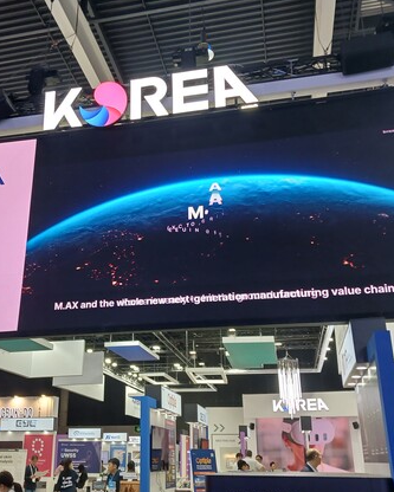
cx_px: 154
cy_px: 244
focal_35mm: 38
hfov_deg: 39.0
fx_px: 554
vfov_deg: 47.9
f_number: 1.8
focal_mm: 4
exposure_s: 1/50
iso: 40
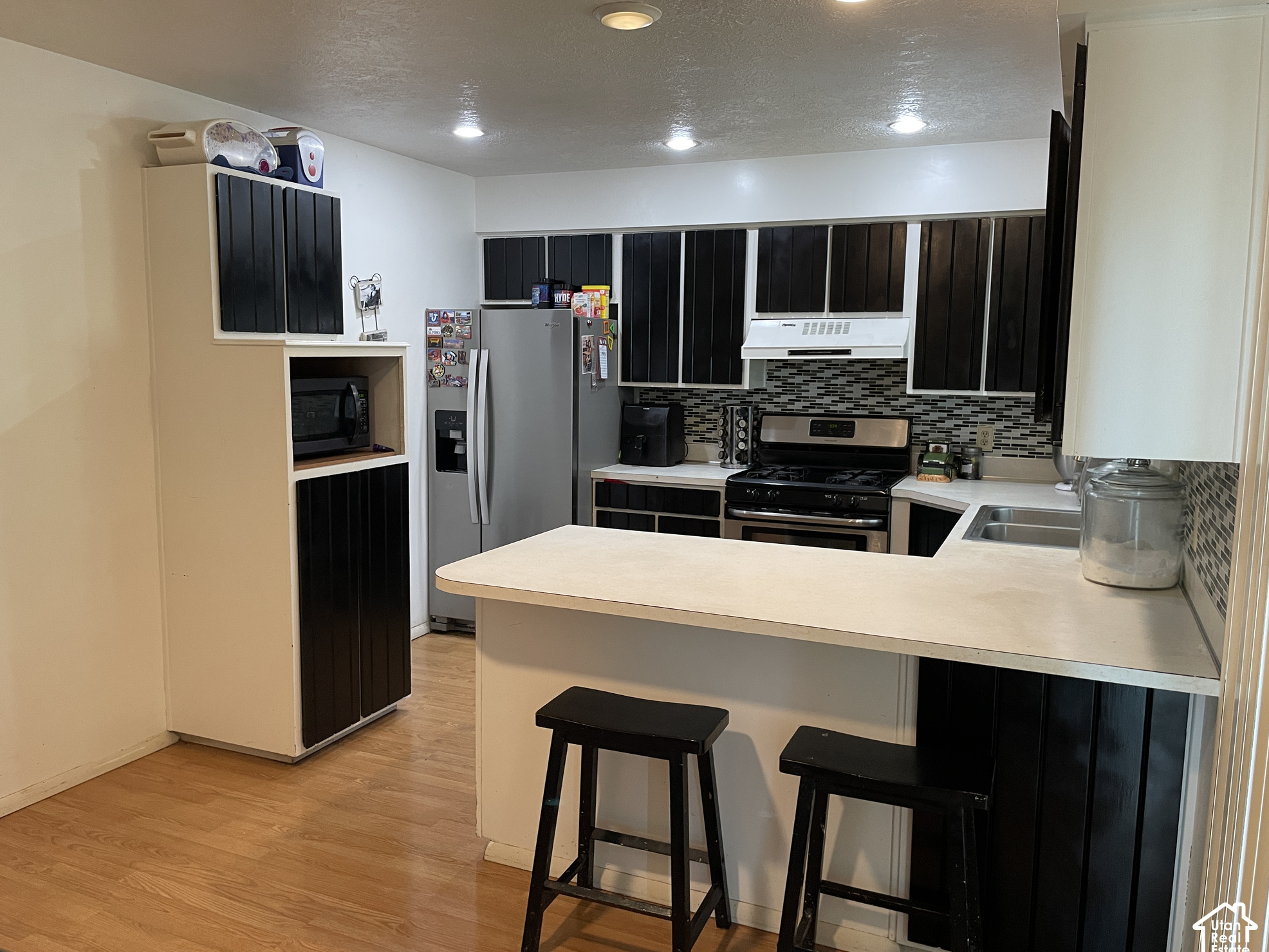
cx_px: 619
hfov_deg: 65.3
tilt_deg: -6.4
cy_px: 485
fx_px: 990
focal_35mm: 27
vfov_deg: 51.4
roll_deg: -0.2
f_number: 1.6
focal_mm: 4.2
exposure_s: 1/60
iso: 125
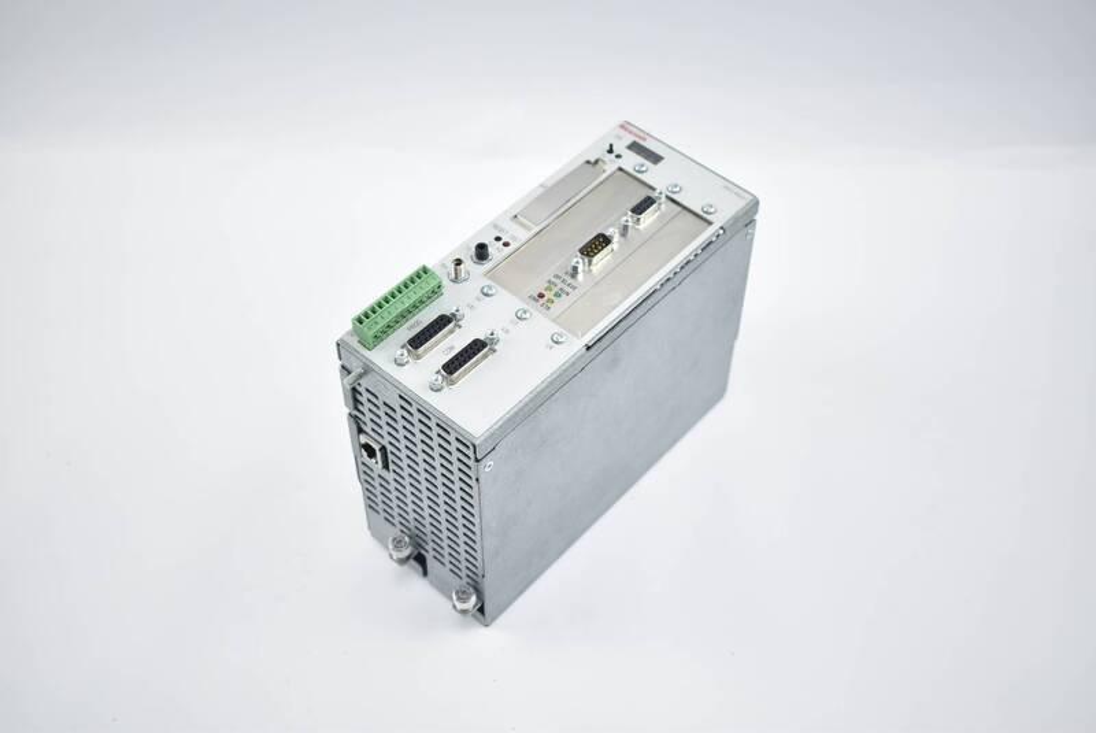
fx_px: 1371
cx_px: 548
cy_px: 366
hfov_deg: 43.6
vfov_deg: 29.9
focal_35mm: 45
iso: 100
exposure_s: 1/50
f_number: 4.2
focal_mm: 30
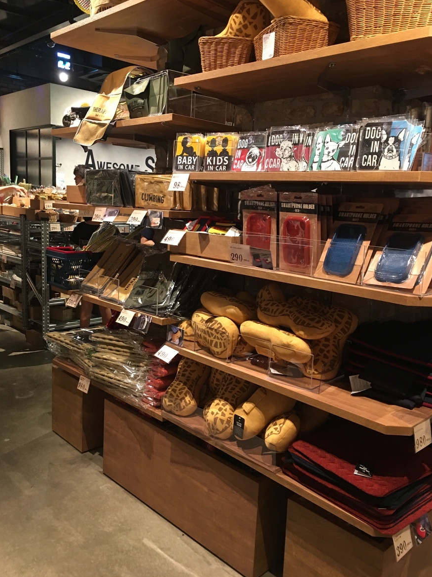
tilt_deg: -7.1
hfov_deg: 46.8
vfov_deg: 60.0
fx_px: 499
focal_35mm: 30
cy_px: 285
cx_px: 215
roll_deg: -2.8
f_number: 2.2
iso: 80
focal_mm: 4.15
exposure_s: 1/15
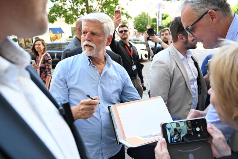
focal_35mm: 34
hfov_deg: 56.5
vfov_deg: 39.4
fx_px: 221
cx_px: 119
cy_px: 80
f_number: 5
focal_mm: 33.5
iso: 1250
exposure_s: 1/250
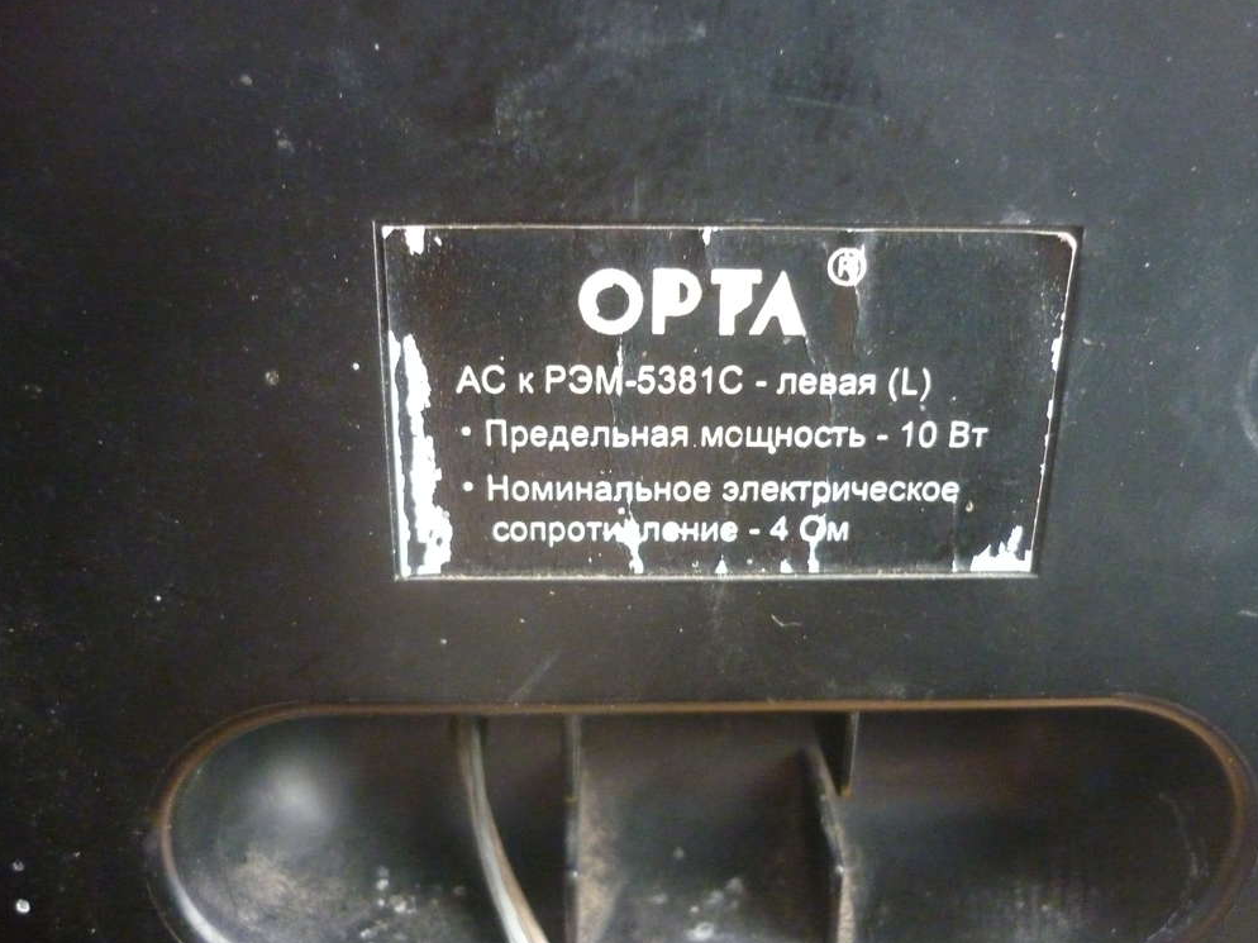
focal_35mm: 34
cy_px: 472
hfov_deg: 54.0
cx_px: 623
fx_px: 1235
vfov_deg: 41.8
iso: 800
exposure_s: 1/60
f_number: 2.8
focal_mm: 5.5
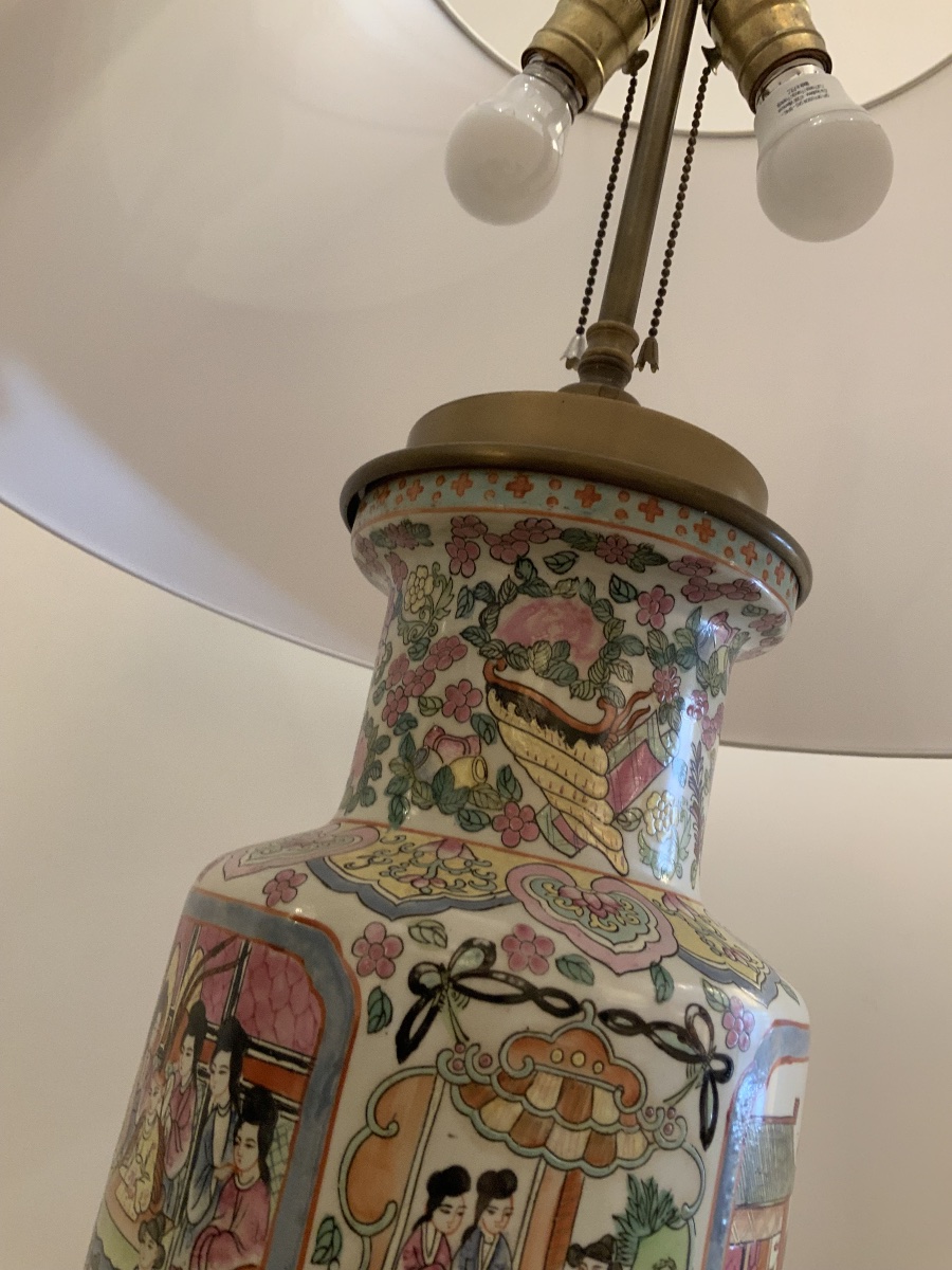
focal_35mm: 29
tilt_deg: +15.6
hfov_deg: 48.2
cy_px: 635
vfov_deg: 61.7
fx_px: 1063
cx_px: 476
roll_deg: -13.0
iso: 100
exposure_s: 1/50
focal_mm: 3
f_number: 1.8
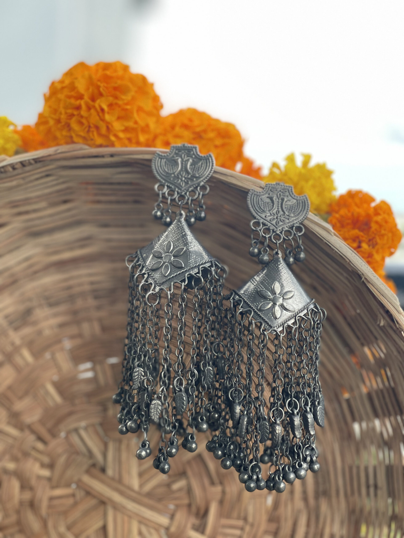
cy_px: 269
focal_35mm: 64
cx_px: 202
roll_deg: -2.7
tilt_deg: -0.5
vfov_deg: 30.3
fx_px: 996
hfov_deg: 22.9
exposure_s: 1/121
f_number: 2.2
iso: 50
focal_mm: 7.5
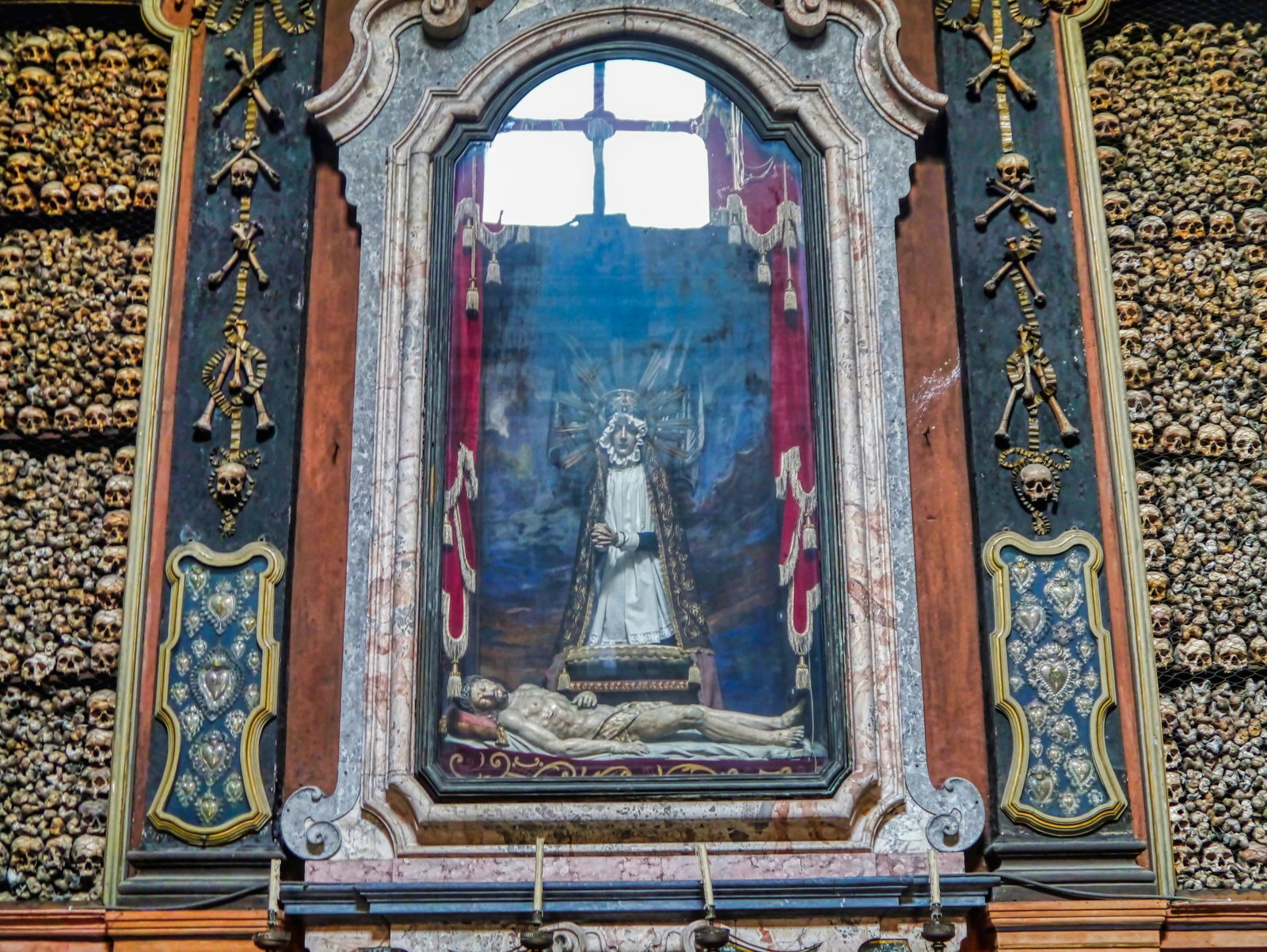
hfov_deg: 39.6
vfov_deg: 30.3
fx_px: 1758
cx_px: 634
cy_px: 476
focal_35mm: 48
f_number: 4.5
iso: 800
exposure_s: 1/15
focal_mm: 24
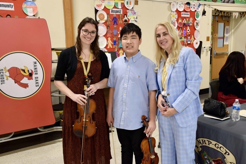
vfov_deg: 36.9
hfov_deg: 53.1
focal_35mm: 36
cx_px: 123
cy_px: 82
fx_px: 246
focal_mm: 24
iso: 640
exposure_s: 1/30
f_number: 4
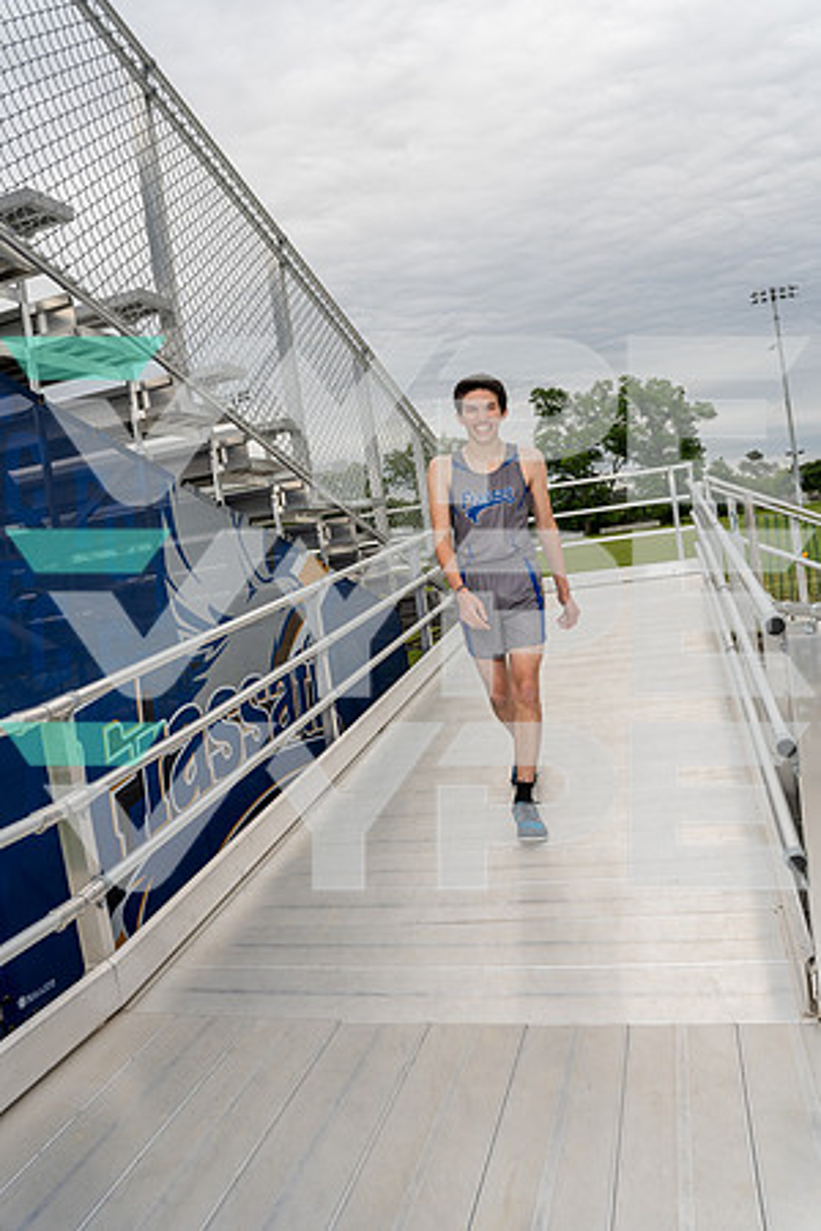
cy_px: 616
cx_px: 410
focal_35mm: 26
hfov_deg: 49.6
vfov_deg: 69.4
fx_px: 889
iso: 160
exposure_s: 1/250
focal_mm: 26
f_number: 5.6
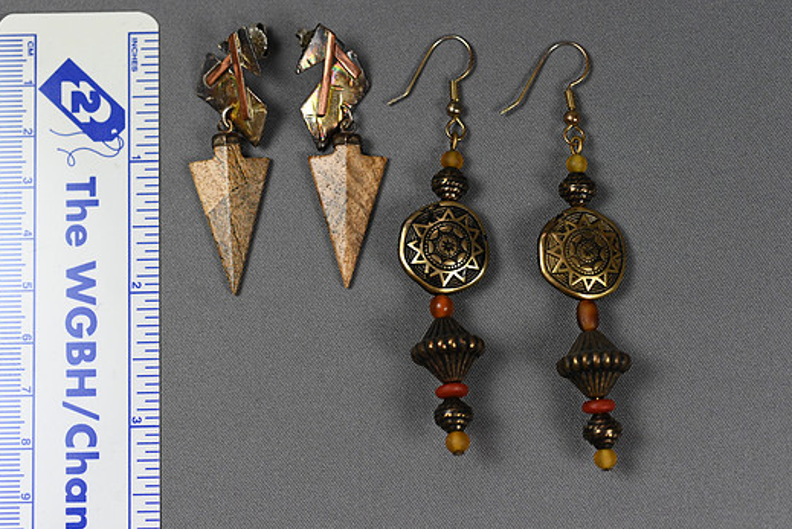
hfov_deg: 30.0
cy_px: 242
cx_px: 372
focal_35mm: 67
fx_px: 1475
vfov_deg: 20.3
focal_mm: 60
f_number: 7.1
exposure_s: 1/500
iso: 2000
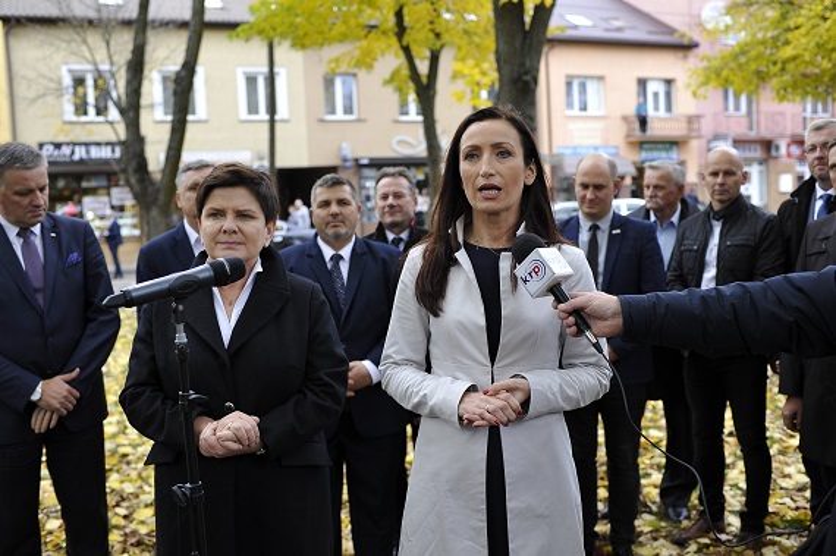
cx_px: 418
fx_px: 812
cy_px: 278
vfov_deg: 37.8
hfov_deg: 54.5
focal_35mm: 35
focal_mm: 35
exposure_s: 1/200
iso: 500
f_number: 2.8
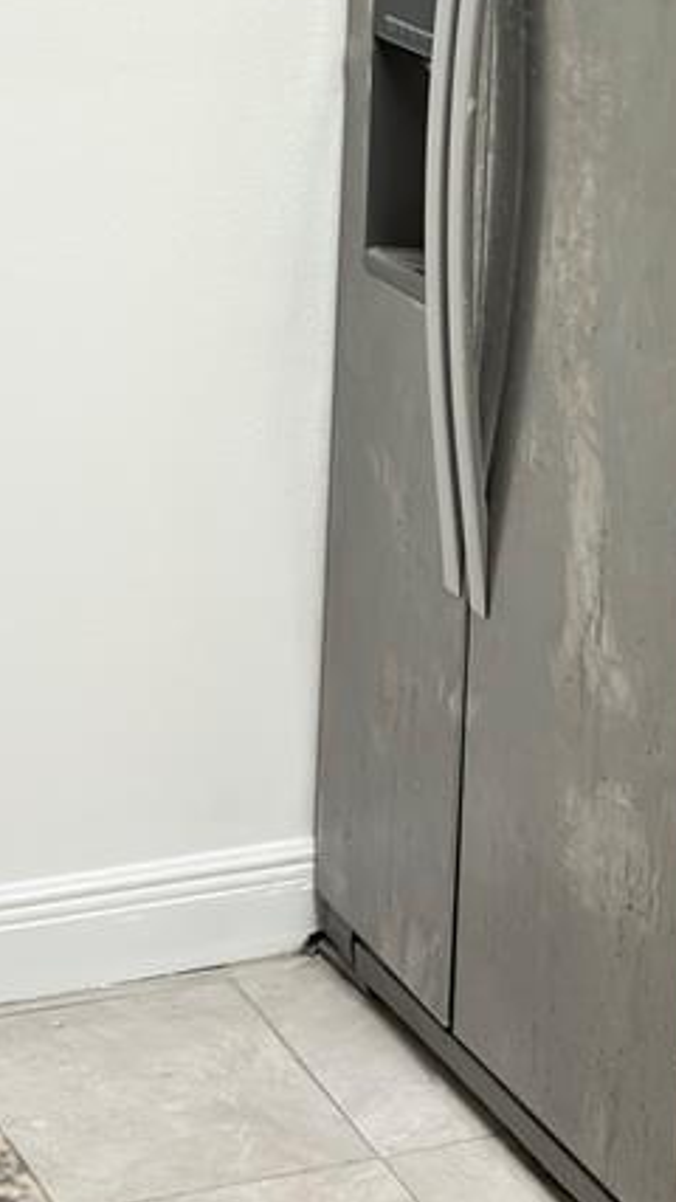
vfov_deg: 20.6
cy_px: 191
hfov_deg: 11.7
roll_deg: -3.6
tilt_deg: -10.2
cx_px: 668
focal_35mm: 102
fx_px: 3252
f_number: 1.6
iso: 160
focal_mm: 5.96
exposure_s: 1/40
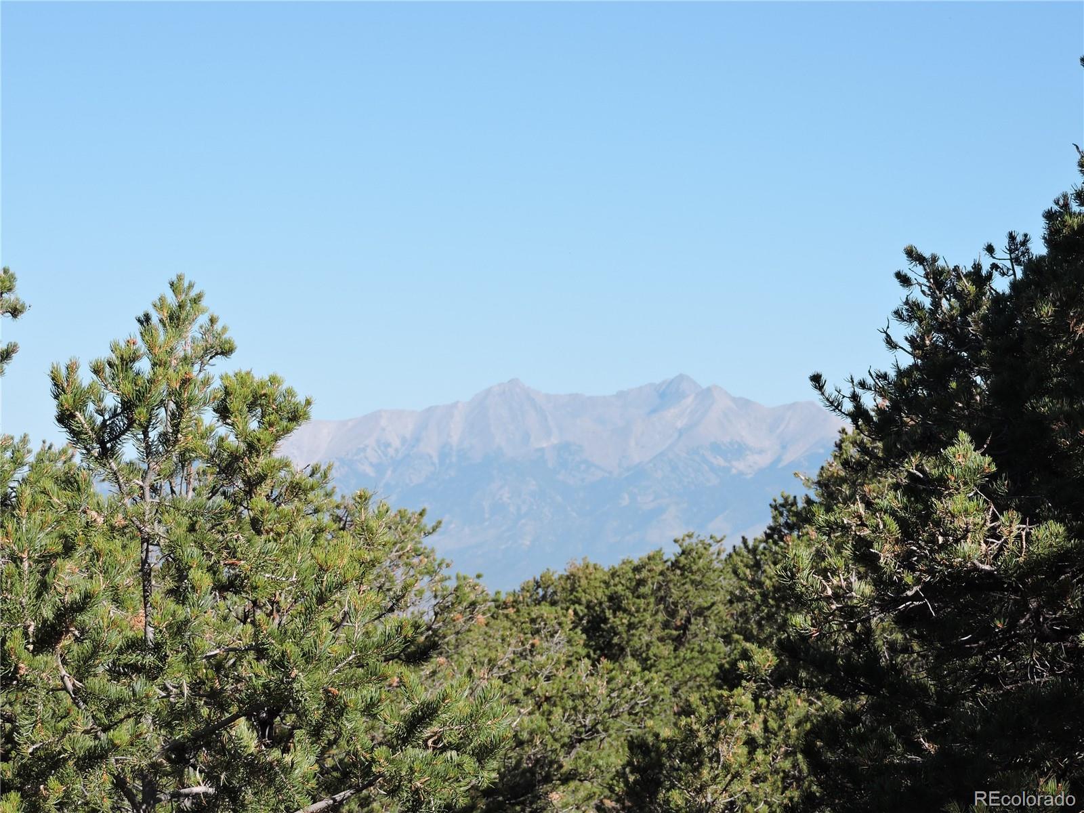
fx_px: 4228
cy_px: 406
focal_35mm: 135
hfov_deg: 14.6
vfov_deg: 11.0
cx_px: 542
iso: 100
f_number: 4.3
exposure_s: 1/500
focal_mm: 24.1
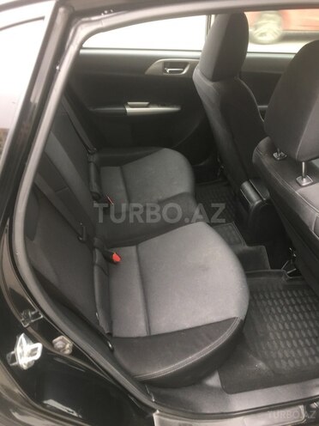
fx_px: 356
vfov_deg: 61.7
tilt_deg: -36.7
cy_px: 213
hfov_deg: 48.2
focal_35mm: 29
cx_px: 160
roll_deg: -1.1
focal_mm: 4.15
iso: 32
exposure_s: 1/50
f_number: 2.2
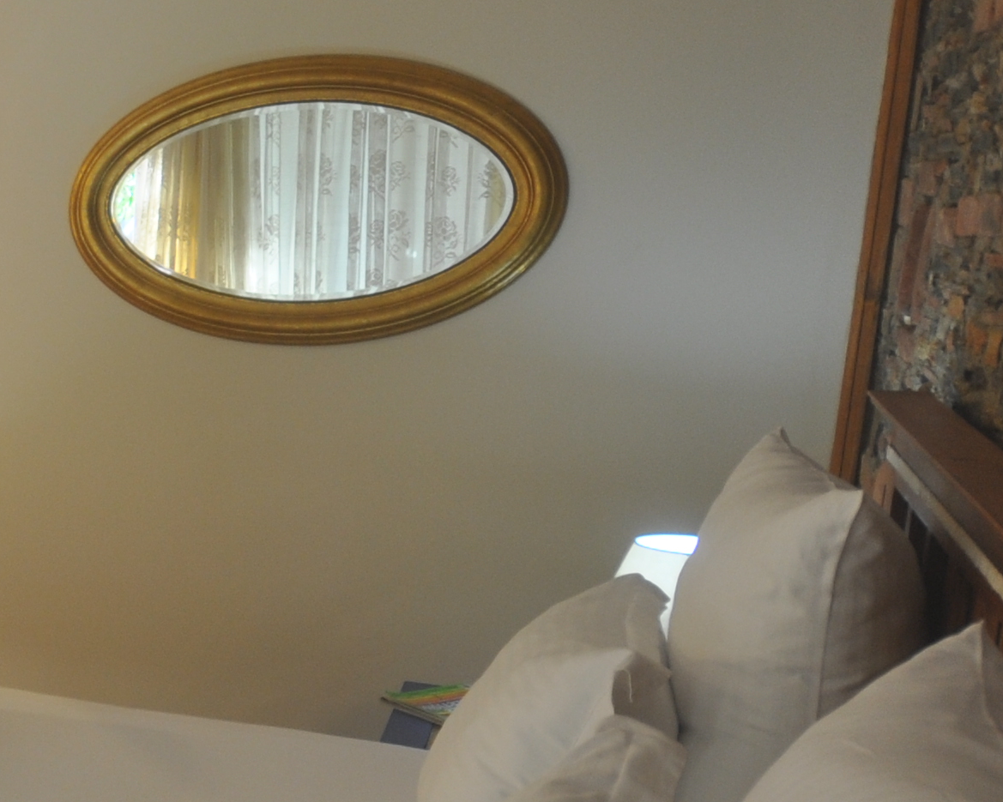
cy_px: 492
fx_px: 1684
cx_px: -378
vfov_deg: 26.7
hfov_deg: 26.7
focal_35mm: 57
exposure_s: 1/8
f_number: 5.6
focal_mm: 11
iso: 220
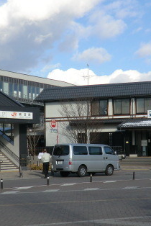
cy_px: 122
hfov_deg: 19.0
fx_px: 452
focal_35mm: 72
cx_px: 78
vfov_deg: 28.0
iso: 64
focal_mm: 6.1
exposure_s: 1/500
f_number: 3.6
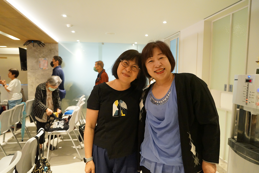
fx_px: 180
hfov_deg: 71.5
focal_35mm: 25
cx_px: 130
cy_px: 86
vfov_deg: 51.3
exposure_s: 1/160
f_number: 4
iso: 6400
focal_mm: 25
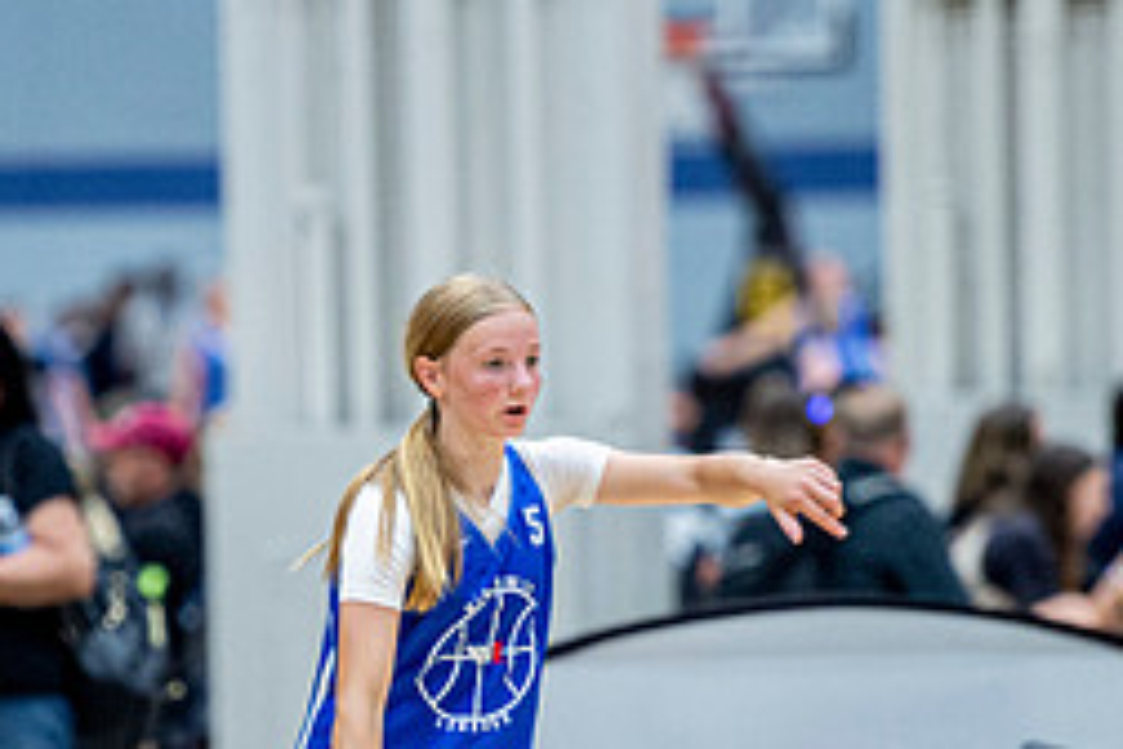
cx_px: 379
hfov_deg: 3.7
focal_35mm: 559
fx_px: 17436
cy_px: 682
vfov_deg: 2.5
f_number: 2.8
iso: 2000
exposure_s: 1/400
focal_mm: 200
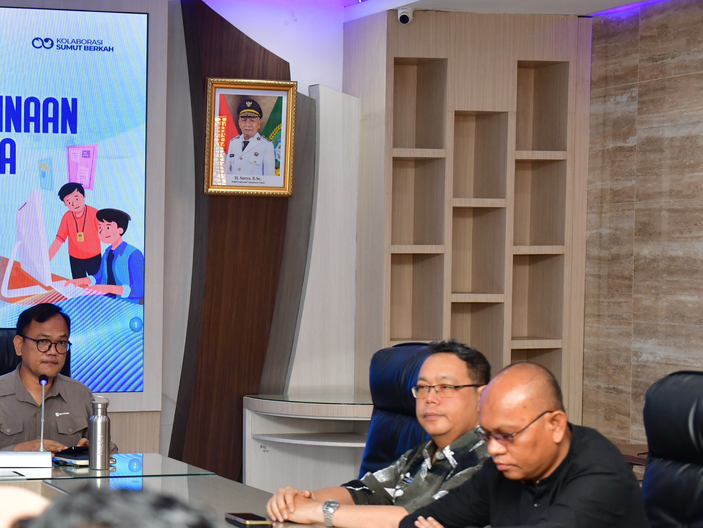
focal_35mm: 84
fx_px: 1706
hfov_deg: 22.6
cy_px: 345
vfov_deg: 17.5
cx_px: 37
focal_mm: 44
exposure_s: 1/200
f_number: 4
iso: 720
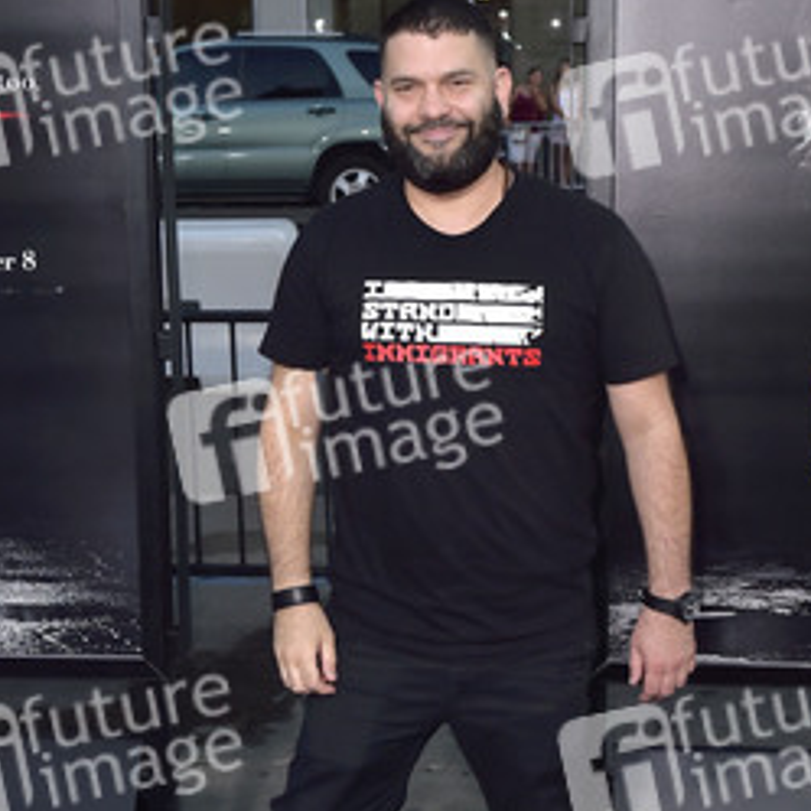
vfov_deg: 28.3
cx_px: 432
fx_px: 1590
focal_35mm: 60
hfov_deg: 28.6
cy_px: 590
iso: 640
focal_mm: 44
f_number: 6.3
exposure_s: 1/320
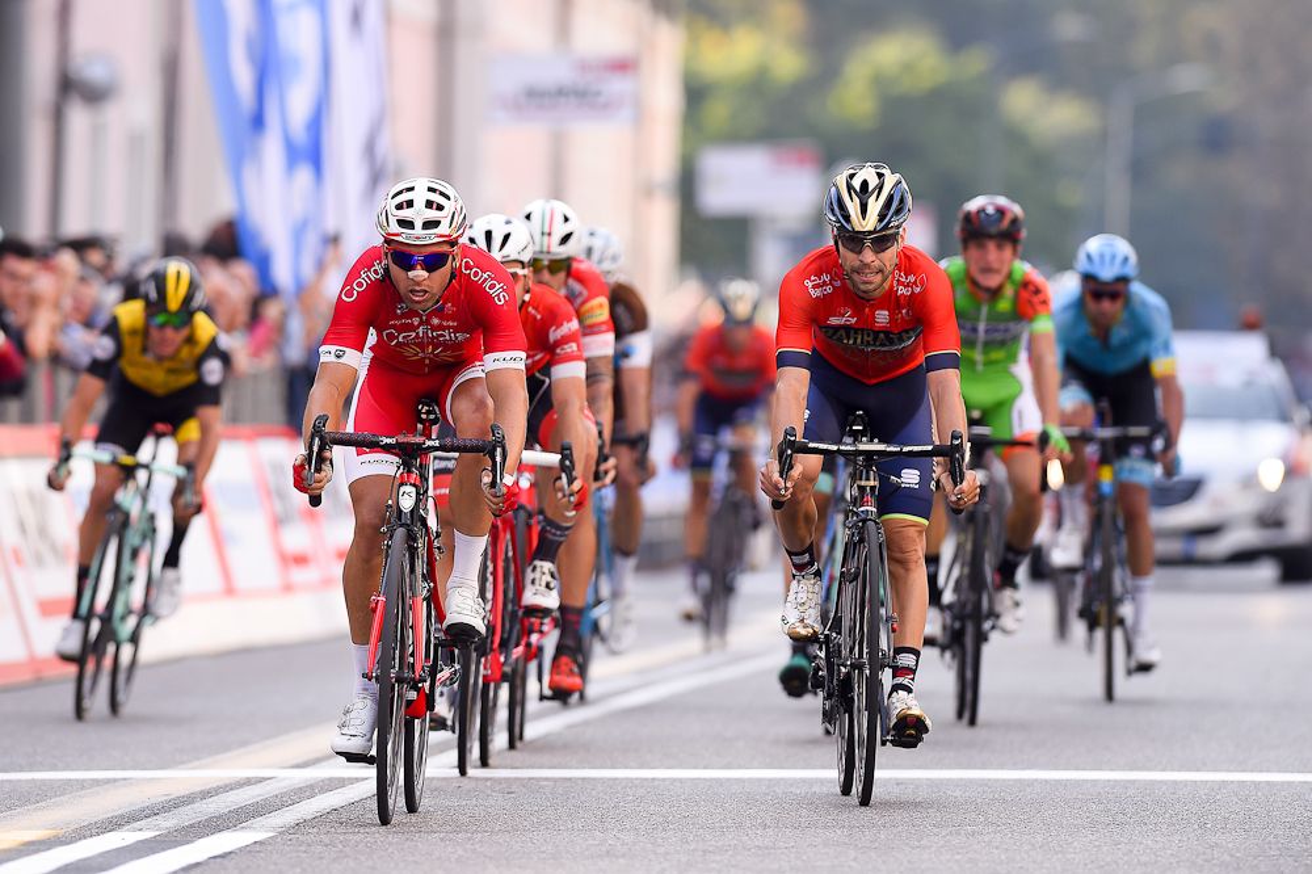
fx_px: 10929
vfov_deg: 4.6
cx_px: 656
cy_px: 437
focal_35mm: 300
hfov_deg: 6.9
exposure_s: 1/1600
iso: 800
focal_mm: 300
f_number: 5.6
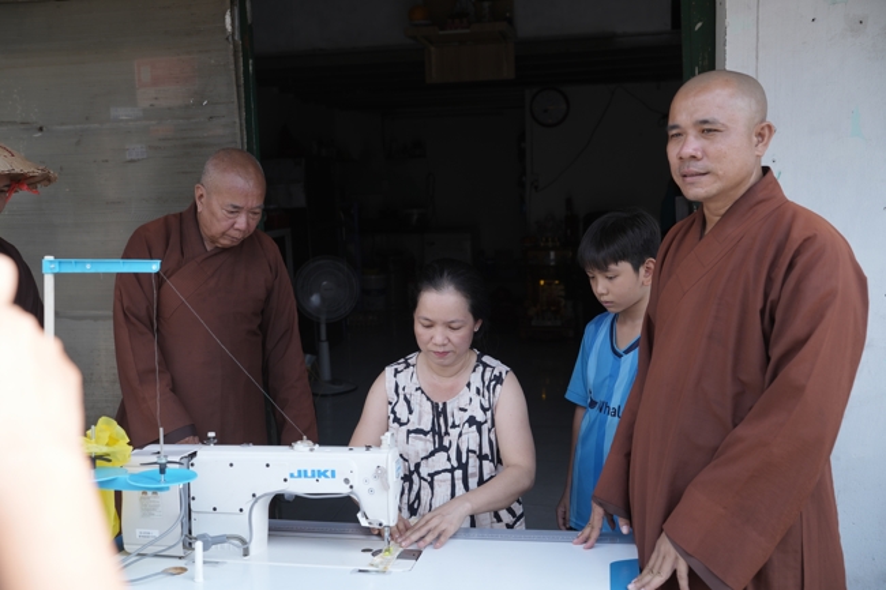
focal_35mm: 35
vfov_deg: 37.8
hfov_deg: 54.4
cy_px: 295
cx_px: 443
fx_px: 861
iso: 125
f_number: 4
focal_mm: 35
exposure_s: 1/200
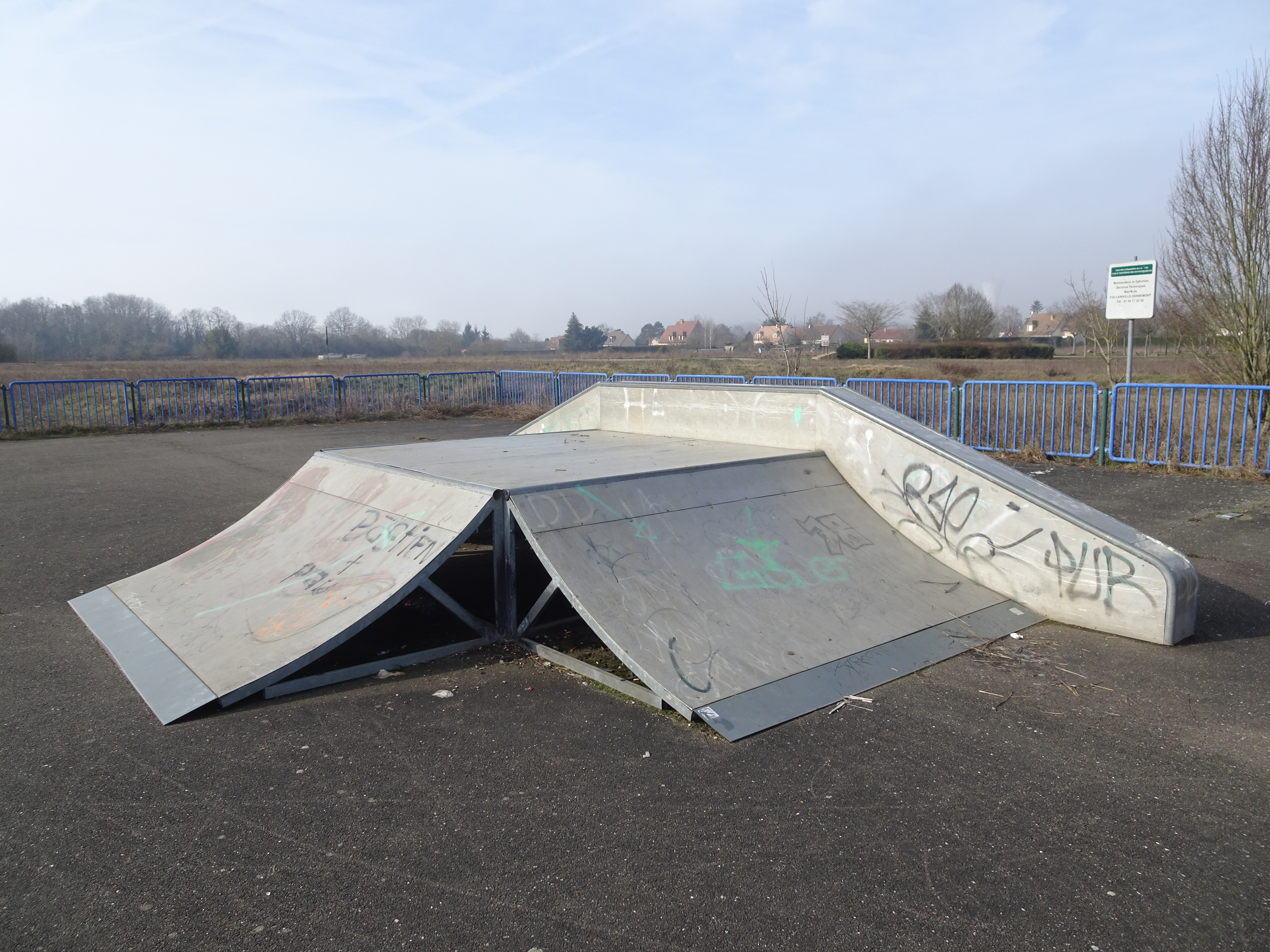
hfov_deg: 71.6
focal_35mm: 24
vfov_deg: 56.8
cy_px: 476
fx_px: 881
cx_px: 635
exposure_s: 1/800
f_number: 3.5
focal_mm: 4.1
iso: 80
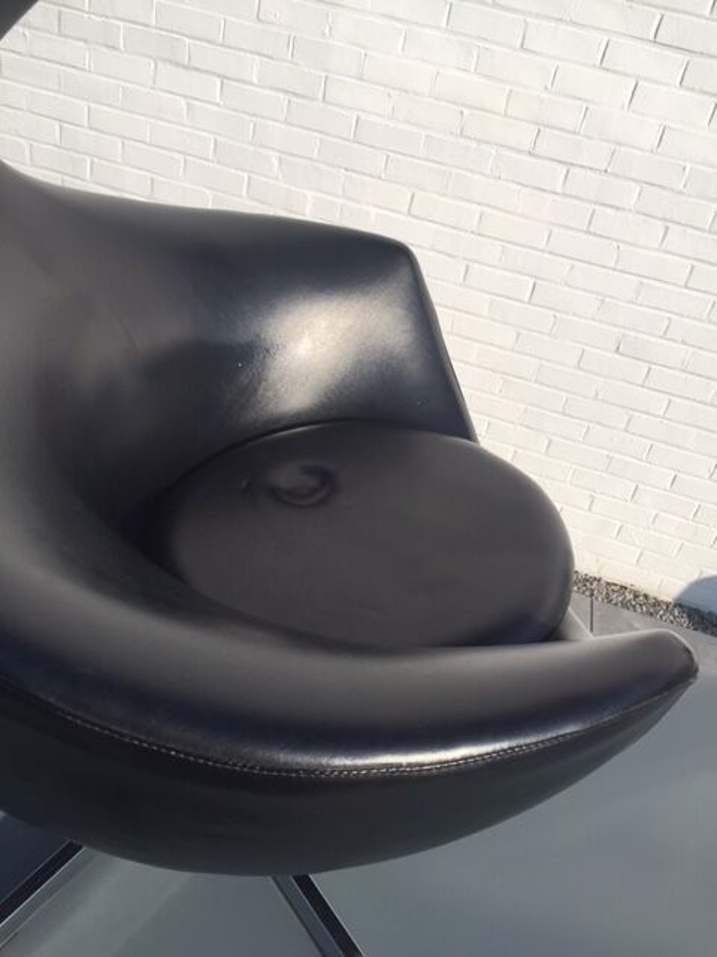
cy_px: 478
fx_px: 801
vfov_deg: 61.7
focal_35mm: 29
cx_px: 358
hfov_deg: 48.2
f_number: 2.2
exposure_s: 1/2475
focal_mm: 4.15
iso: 32
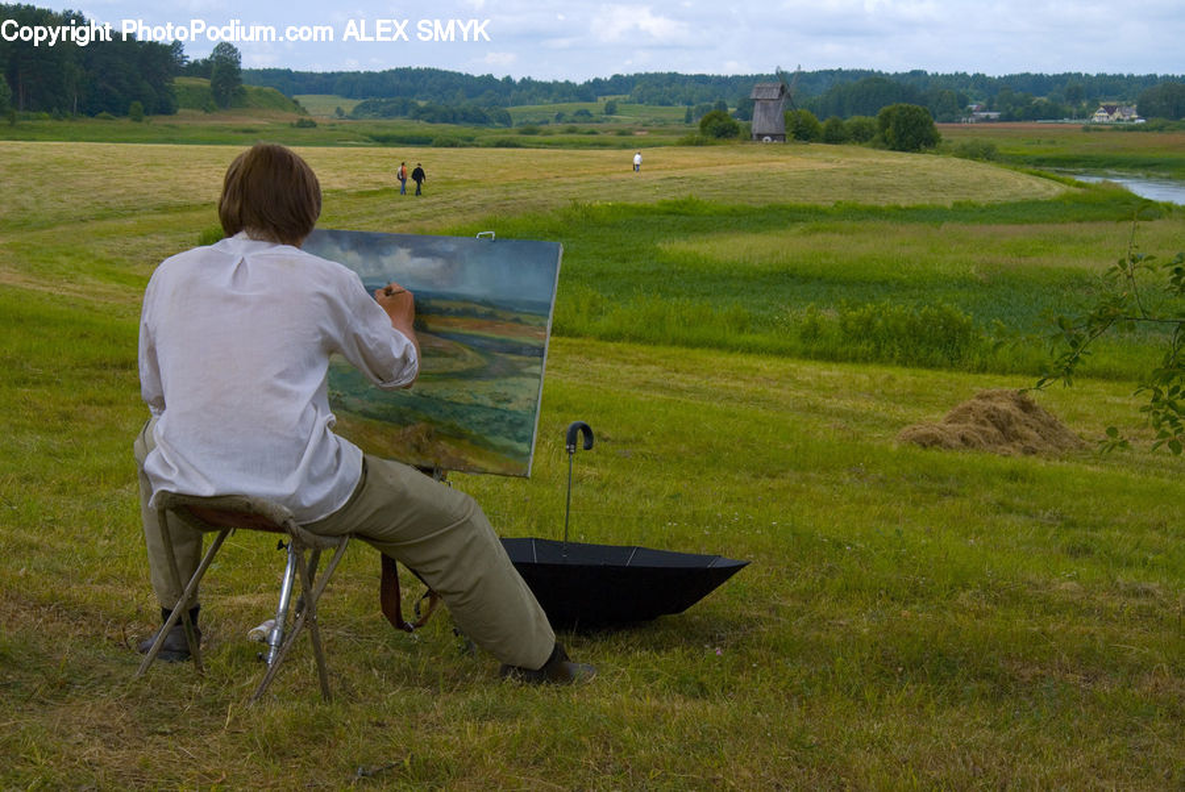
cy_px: 396
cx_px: 592
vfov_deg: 22.7
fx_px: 1977
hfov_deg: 33.4
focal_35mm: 60
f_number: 14
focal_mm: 40
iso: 400
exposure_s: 1/320
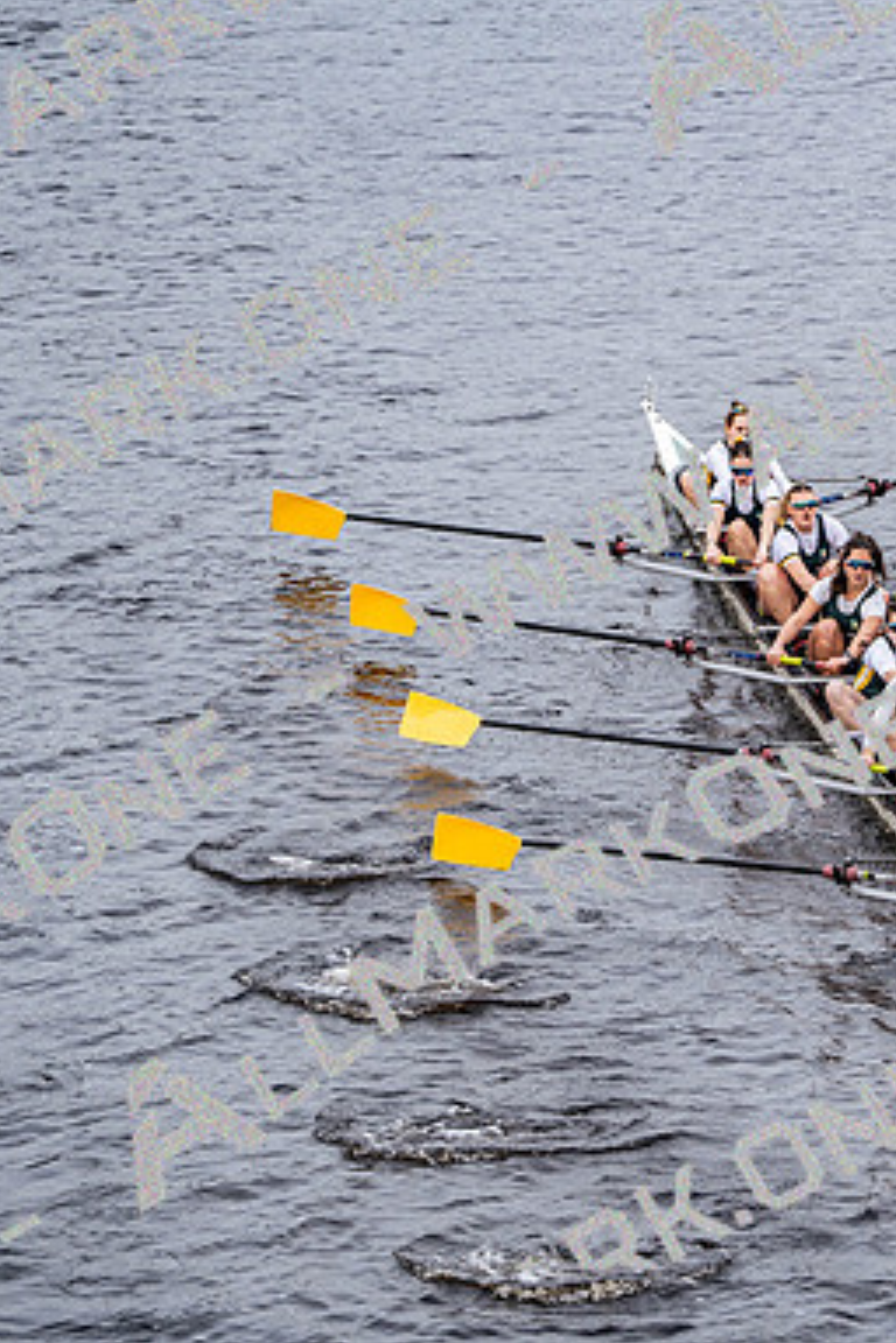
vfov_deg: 6.8
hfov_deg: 4.5
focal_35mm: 302
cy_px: 670
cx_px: 836
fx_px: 11274
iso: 200
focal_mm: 200
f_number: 2.8
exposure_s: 1/2000
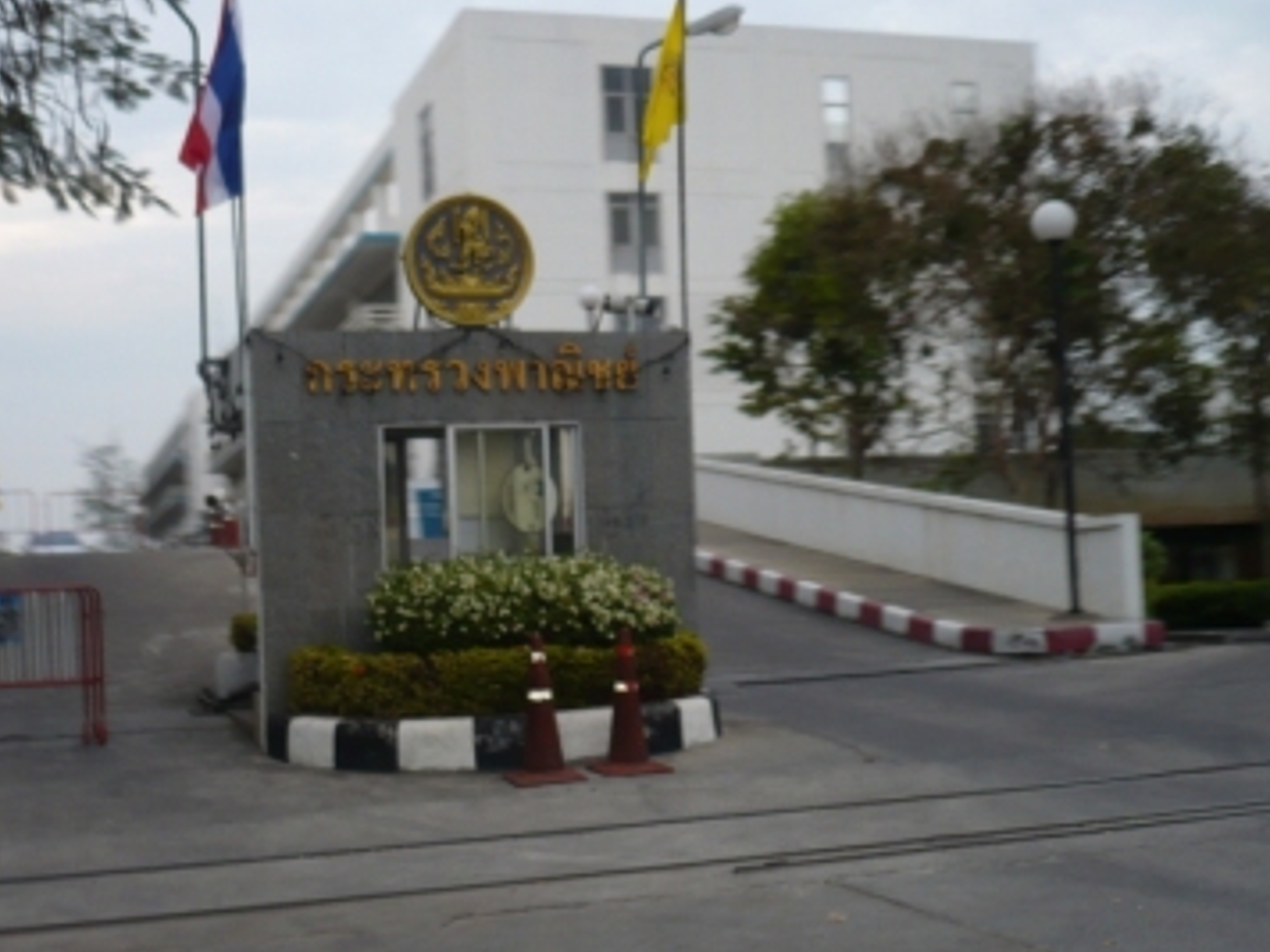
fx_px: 1614
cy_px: 524
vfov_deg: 32.8
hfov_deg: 42.8
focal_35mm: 44
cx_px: 524
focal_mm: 5.8
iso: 100
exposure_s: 1/40
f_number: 2.8
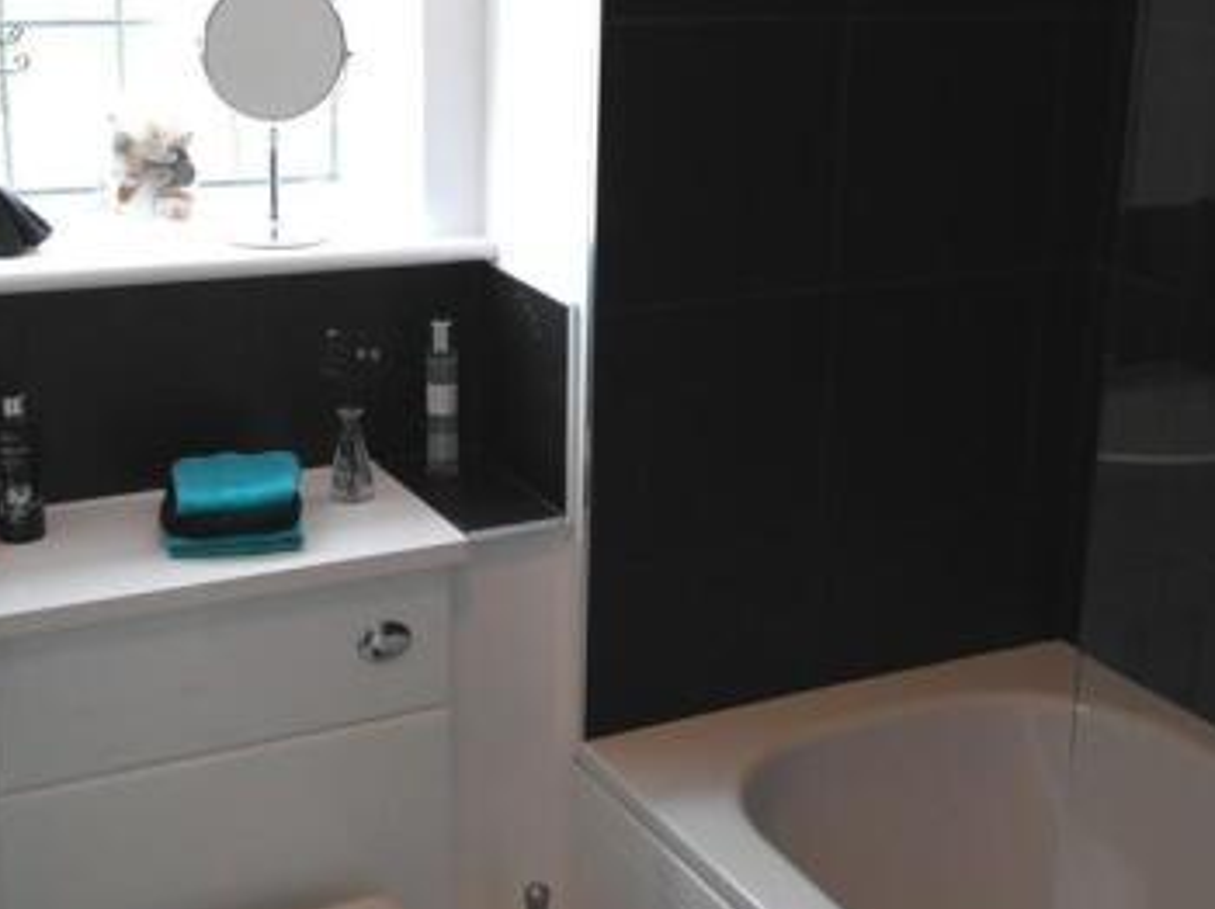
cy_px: 390
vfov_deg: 27.0
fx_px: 1894
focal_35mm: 54
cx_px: 762
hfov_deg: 35.4
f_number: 3.5
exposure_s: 1/80
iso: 400
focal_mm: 20
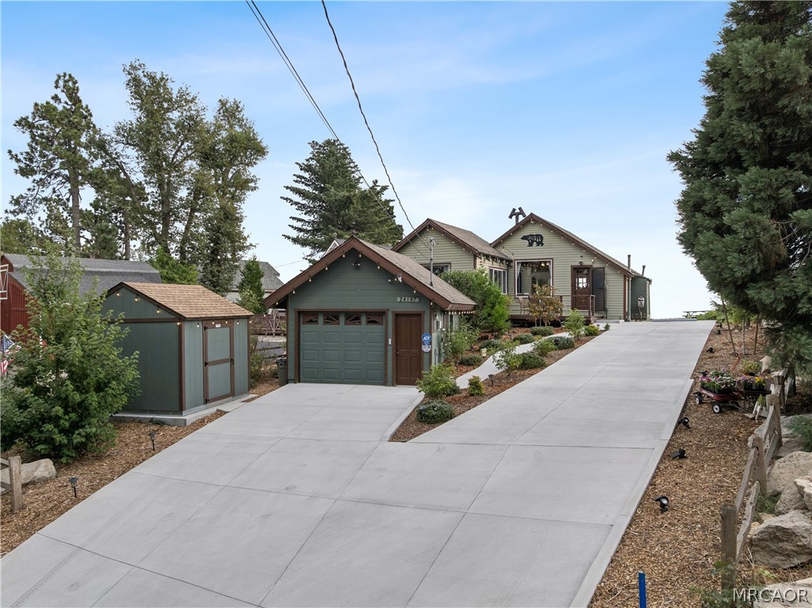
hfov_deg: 71.6
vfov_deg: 56.7
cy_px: 304
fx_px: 562
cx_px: 406
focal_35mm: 24
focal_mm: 12.3
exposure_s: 1/60
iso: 100
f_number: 2.8
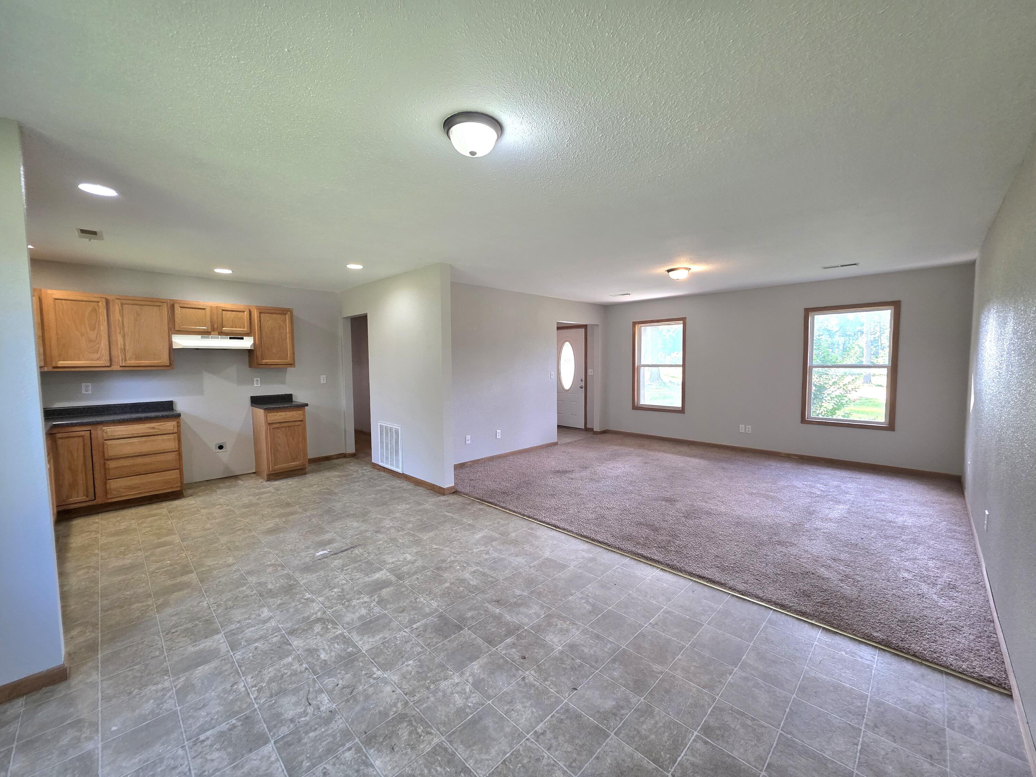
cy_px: 388
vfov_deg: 89.9
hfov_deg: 106.2
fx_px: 389
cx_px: 518
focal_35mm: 13
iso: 160
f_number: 1.9
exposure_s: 1/120
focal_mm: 2.2
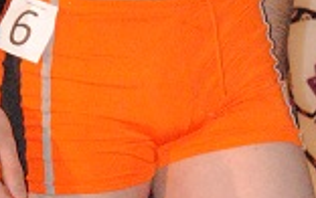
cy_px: -93
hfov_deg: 5.6
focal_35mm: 377
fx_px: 3254
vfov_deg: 3.5
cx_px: 205
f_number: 5.6
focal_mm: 55
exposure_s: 1/200
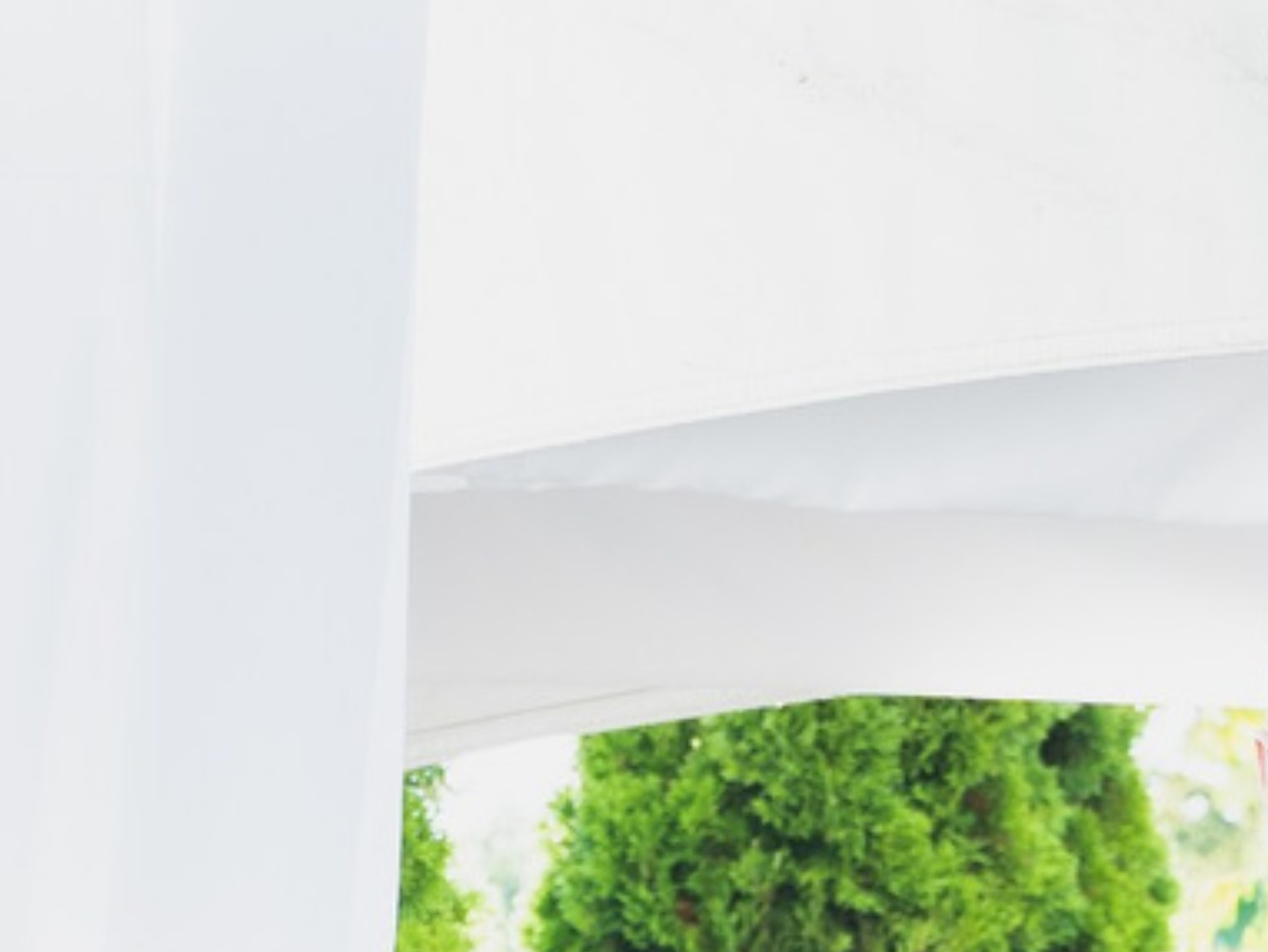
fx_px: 8684
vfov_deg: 6.0
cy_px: 2492
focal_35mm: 237
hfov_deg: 8.3
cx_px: 1331
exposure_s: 1/250
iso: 200
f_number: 4
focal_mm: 36.7
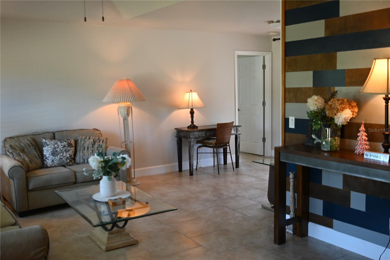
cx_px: 195
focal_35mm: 38
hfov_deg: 51.3
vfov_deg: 35.5
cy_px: 130
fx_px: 406
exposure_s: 1/125
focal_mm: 25
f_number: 4
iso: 1000
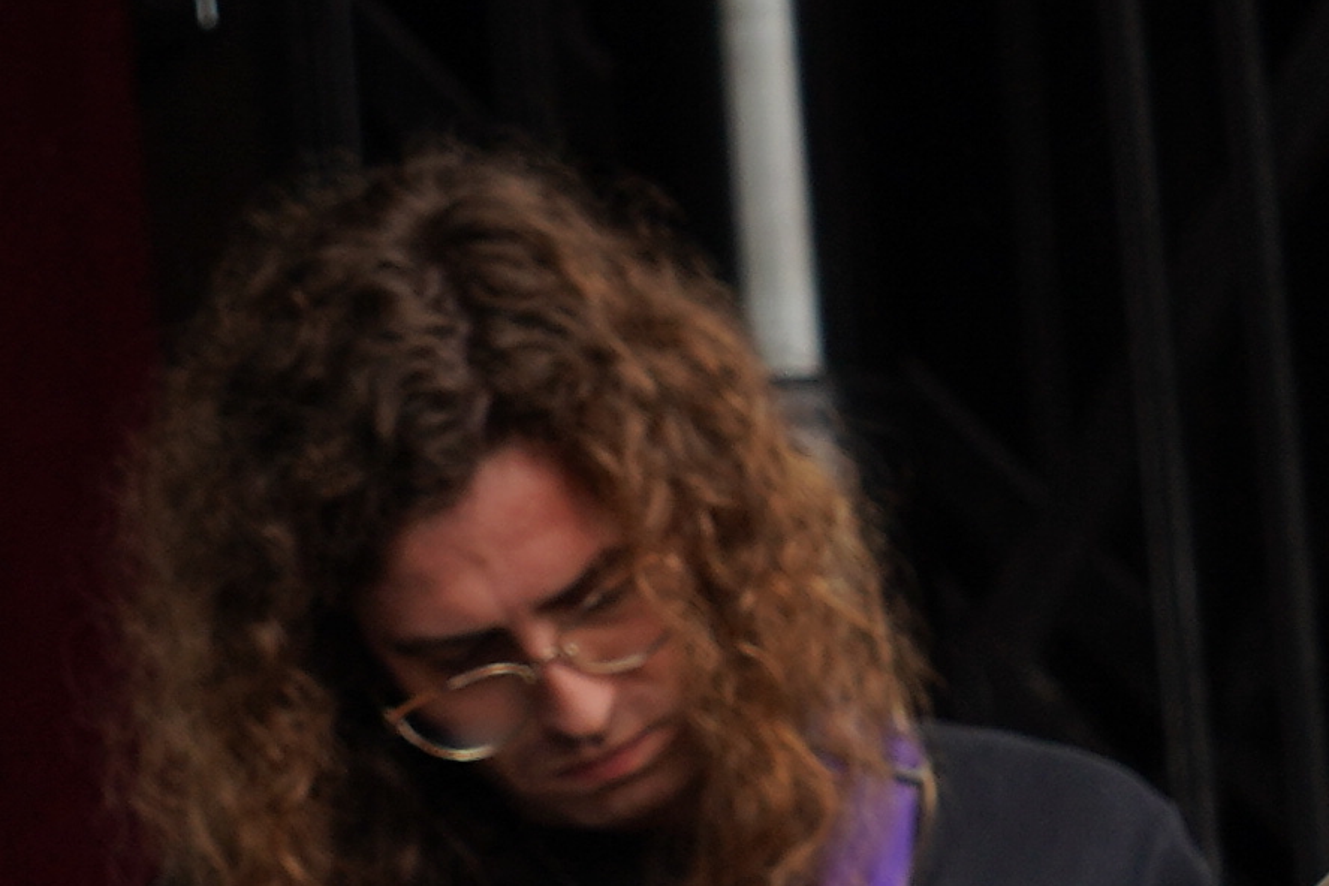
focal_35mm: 473
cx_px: 455
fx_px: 17460
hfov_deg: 4.4
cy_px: 786
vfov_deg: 2.9
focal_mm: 70
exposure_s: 1/160
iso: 100
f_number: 5.6
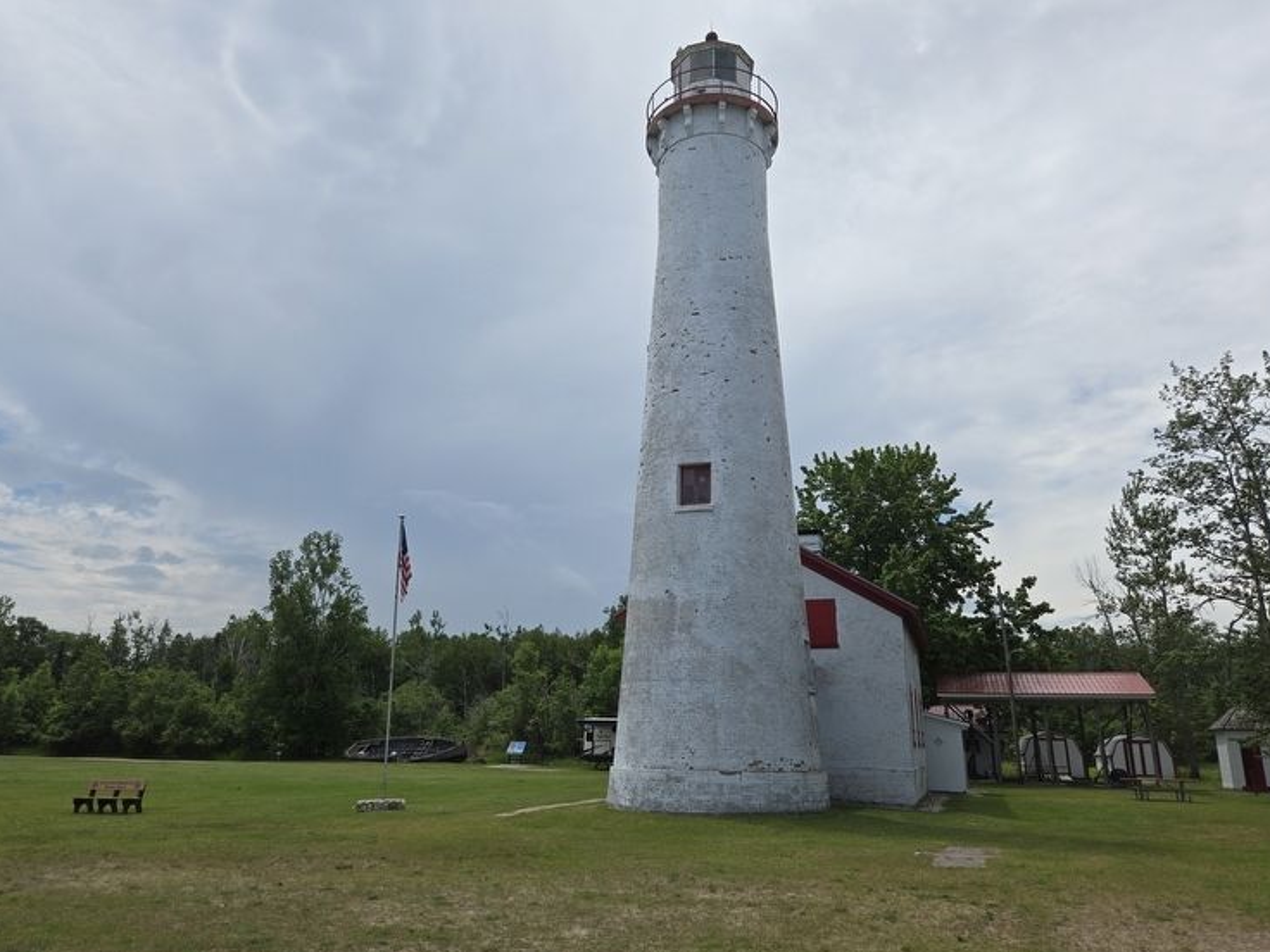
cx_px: 625
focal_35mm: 25
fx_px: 917
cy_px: 474
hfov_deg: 69.4
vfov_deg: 54.9
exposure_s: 1/2775
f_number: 1.8
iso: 25
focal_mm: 5.4
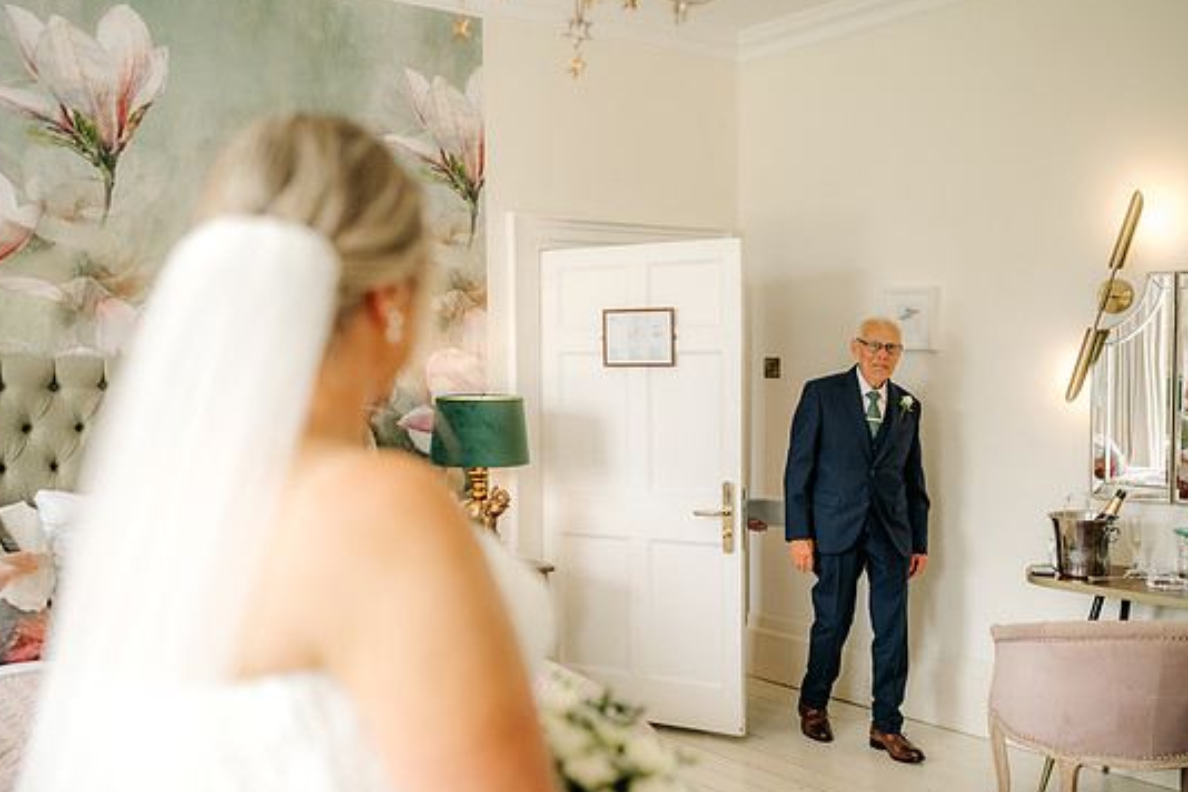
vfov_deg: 35.0
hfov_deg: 50.7
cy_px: 417
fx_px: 1254
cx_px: 612
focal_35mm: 38
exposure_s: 1/200
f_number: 2
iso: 100
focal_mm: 35
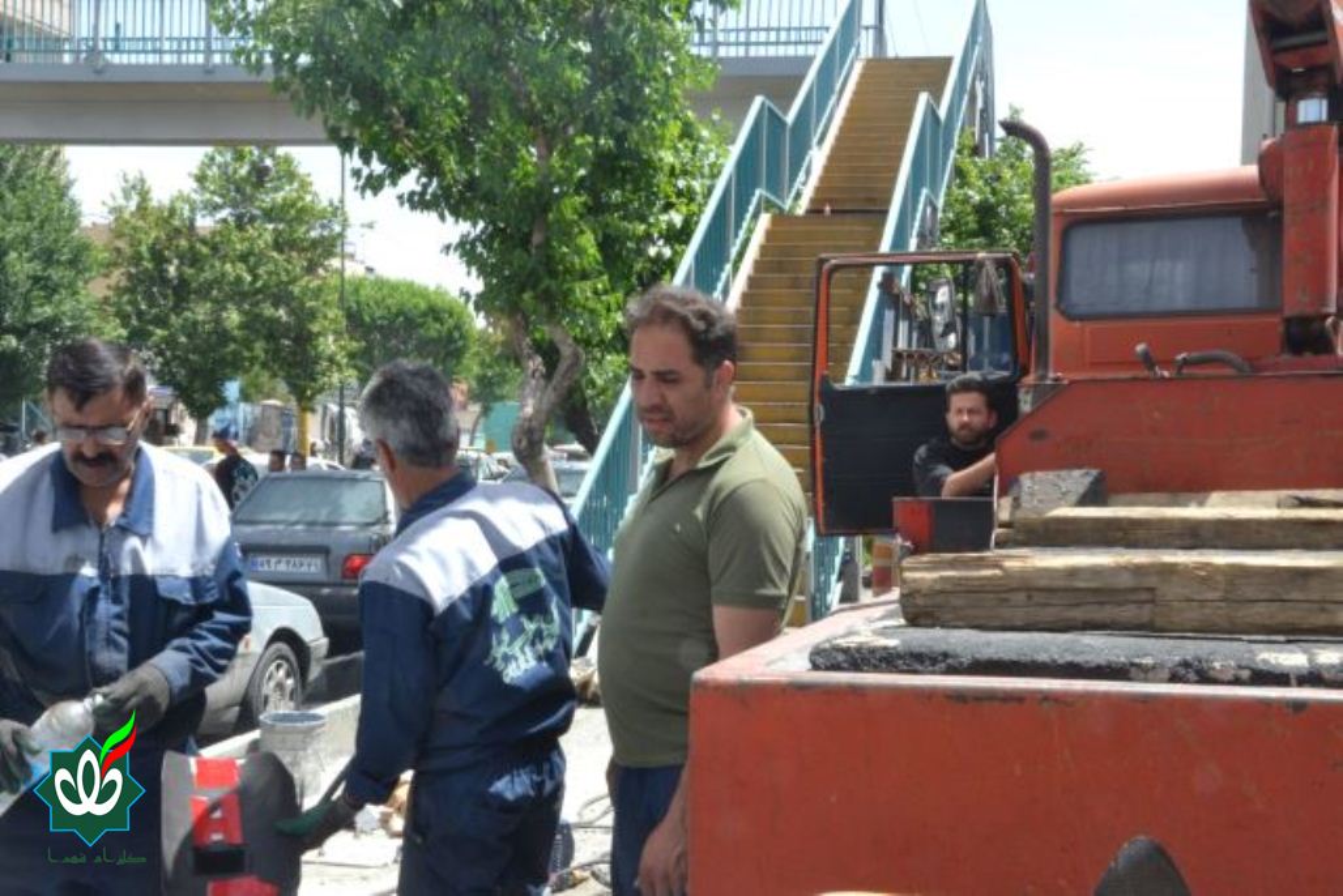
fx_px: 1679
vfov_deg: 29.9
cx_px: 672
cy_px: 448
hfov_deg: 43.6
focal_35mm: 45
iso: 800
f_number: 29
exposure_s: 1/50
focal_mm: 30
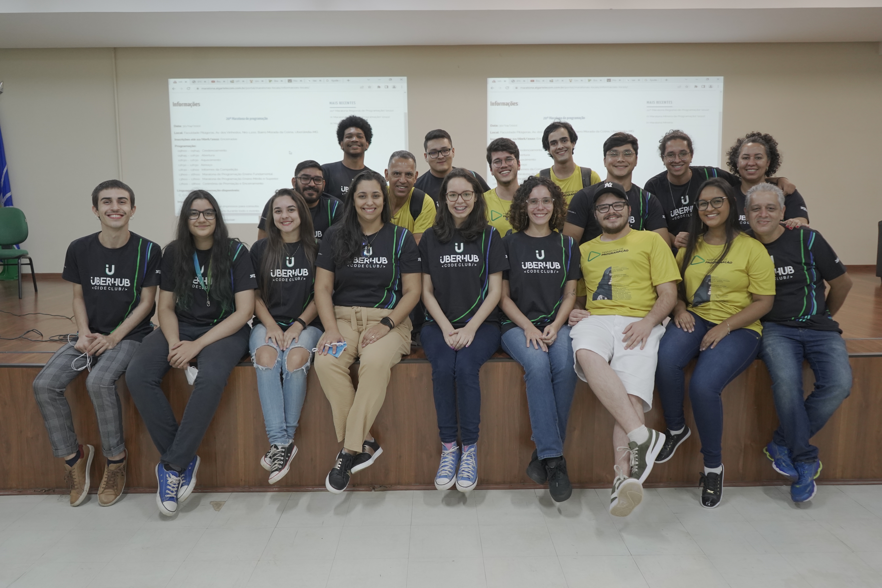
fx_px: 710
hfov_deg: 63.7
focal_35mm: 29
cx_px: 441
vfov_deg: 45.0
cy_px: 294
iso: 3200
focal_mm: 29
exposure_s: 1/100
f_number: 4
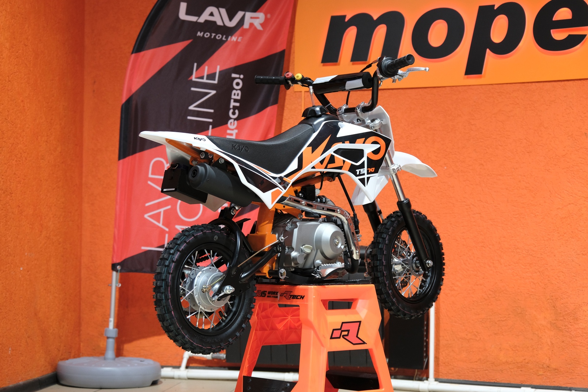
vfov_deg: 18.7
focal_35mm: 73
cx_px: 294
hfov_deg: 27.7
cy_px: 196
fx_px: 1192
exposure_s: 1/60
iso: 1250
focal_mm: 48.5
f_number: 4
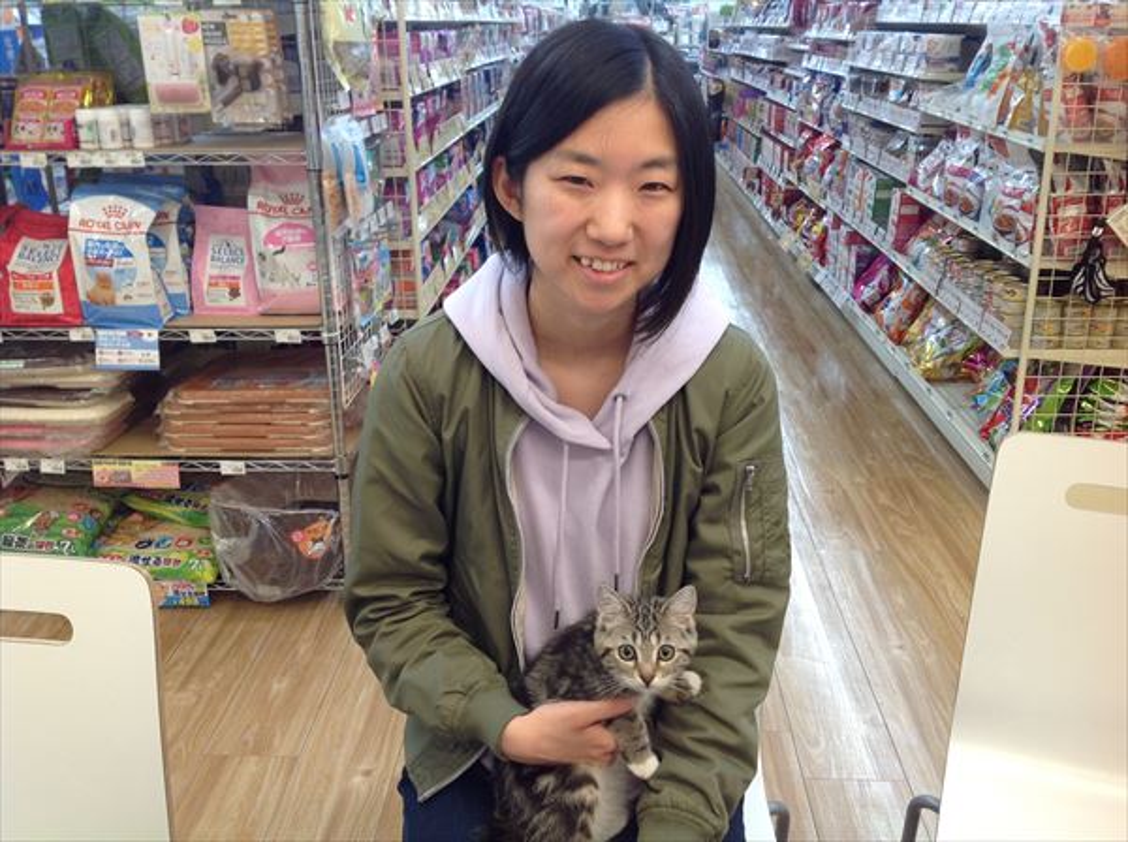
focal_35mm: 35
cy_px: 421
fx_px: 1139
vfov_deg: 40.6
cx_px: 564
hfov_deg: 52.7
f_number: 2.4
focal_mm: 4.28
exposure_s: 1/30
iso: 50
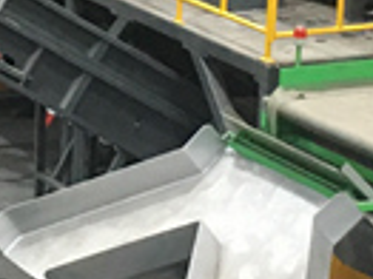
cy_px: -43
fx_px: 1905
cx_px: -162
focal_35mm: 177
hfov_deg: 10.8
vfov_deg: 8.3
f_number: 2.2
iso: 200
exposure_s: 1/25
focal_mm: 4.15
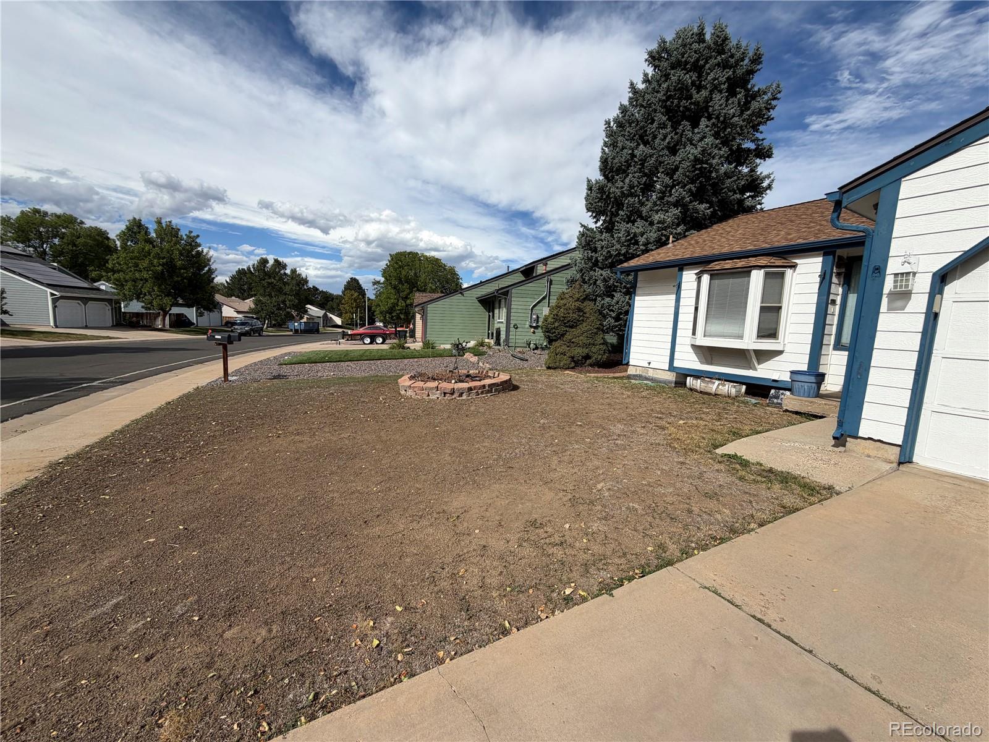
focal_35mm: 14
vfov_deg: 85.7
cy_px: 371
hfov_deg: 102.1
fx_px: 400
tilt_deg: -5.4
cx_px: 494
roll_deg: -2.2
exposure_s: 1/1259
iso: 20
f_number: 2.2
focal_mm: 2.22
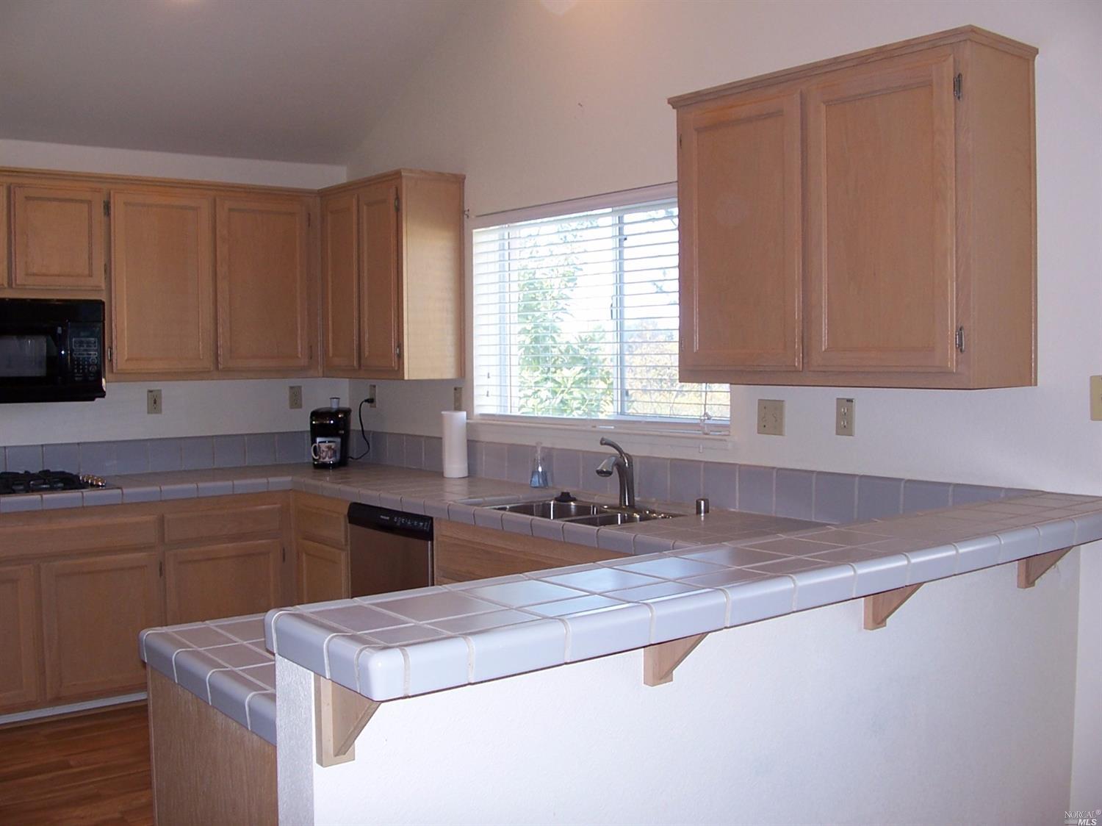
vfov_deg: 40.7
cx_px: 551
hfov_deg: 52.6
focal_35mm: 35
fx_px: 1114
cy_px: 413
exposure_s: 1/60
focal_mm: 6
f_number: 2.8
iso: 80
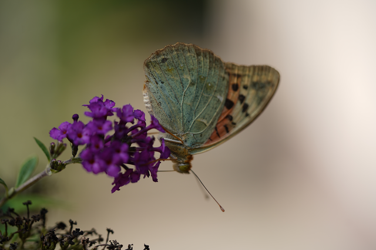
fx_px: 939
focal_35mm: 90
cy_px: 125
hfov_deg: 22.6
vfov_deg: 15.2
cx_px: 188
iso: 80
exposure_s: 1/500
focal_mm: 90
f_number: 2.8
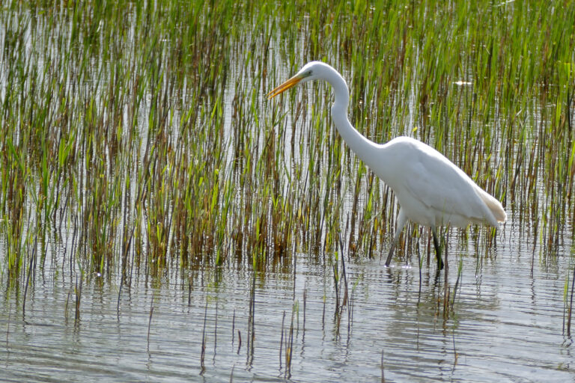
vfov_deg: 1.7
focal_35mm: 800
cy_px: 192
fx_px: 12777
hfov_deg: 2.6
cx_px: 288
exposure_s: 1/800
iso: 80
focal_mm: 146
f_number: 4
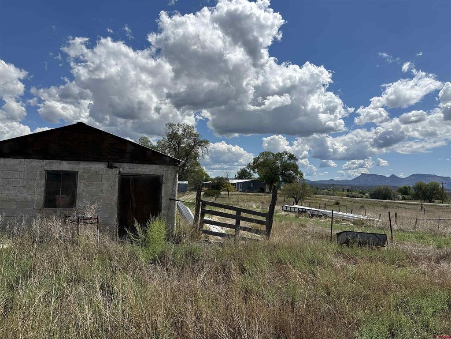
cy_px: 170
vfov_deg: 56.8
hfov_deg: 71.6
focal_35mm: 24
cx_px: 226
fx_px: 313
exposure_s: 1/8929
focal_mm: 6.86
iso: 80
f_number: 1.78
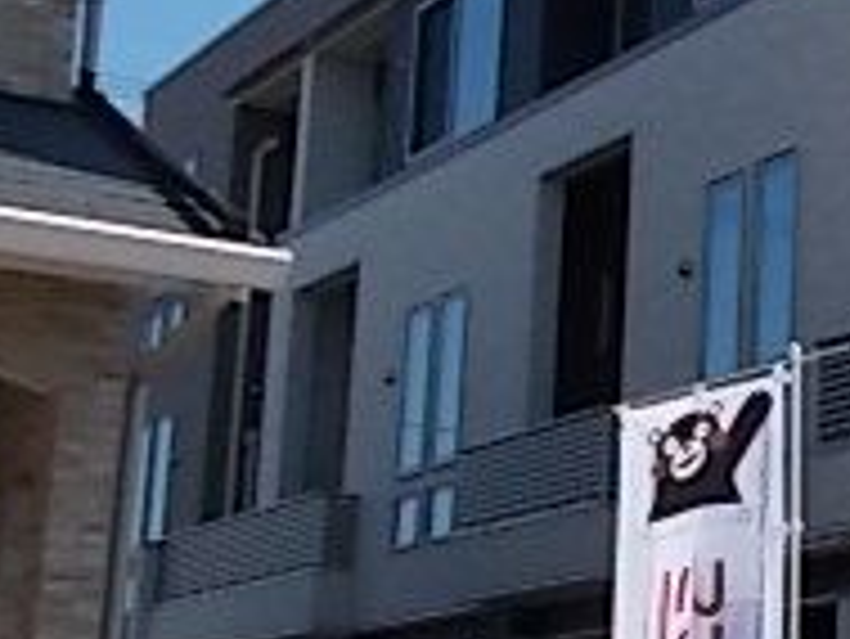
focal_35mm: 88
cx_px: 1241
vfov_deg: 16.8
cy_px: 302
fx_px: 2162
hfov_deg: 19.6
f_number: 3.2
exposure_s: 1/800
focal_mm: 4.6
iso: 80
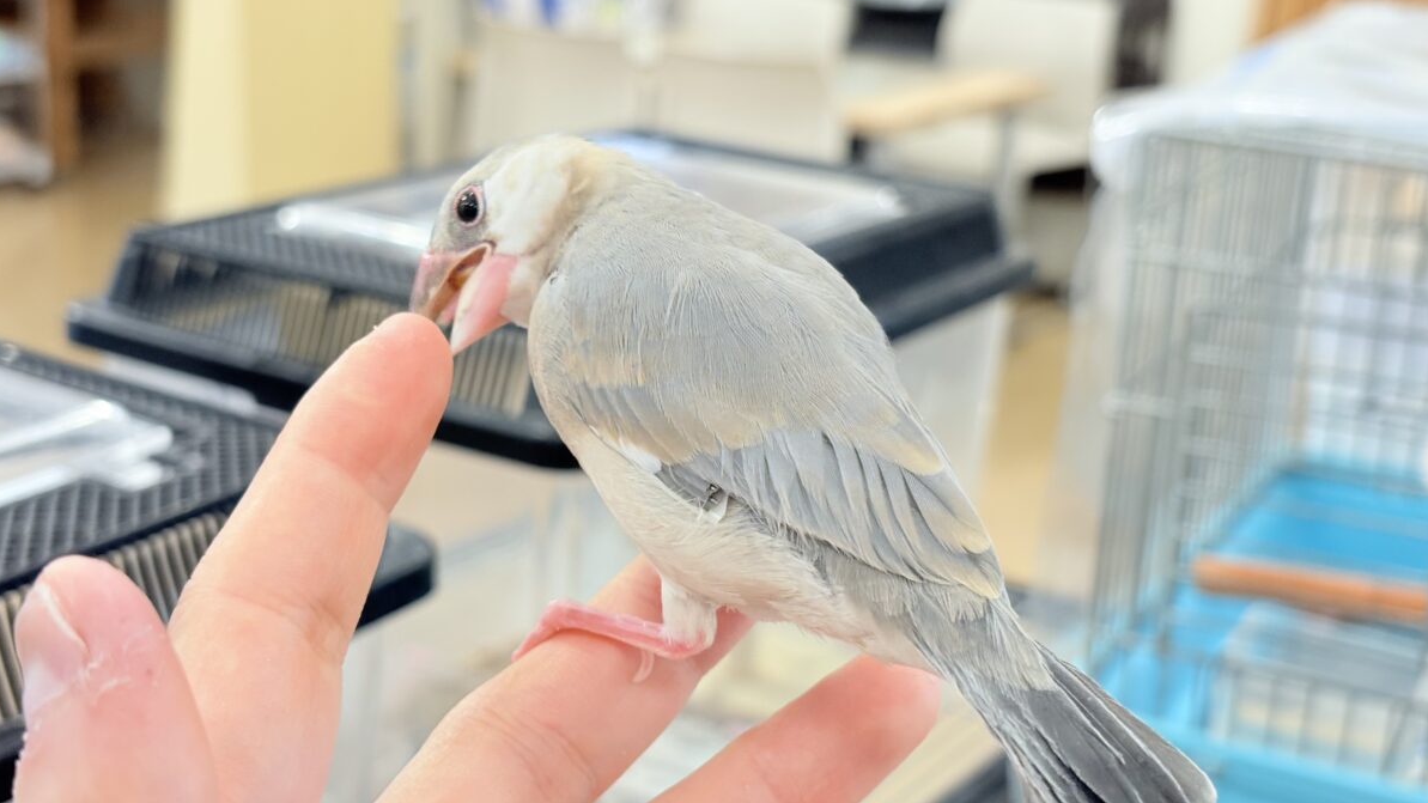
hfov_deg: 36.6
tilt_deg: -17.2
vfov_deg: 21.1
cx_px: 712
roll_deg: -1.6
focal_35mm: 57
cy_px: 443
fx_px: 2158
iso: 125
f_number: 1.6
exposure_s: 1/100
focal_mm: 5.96
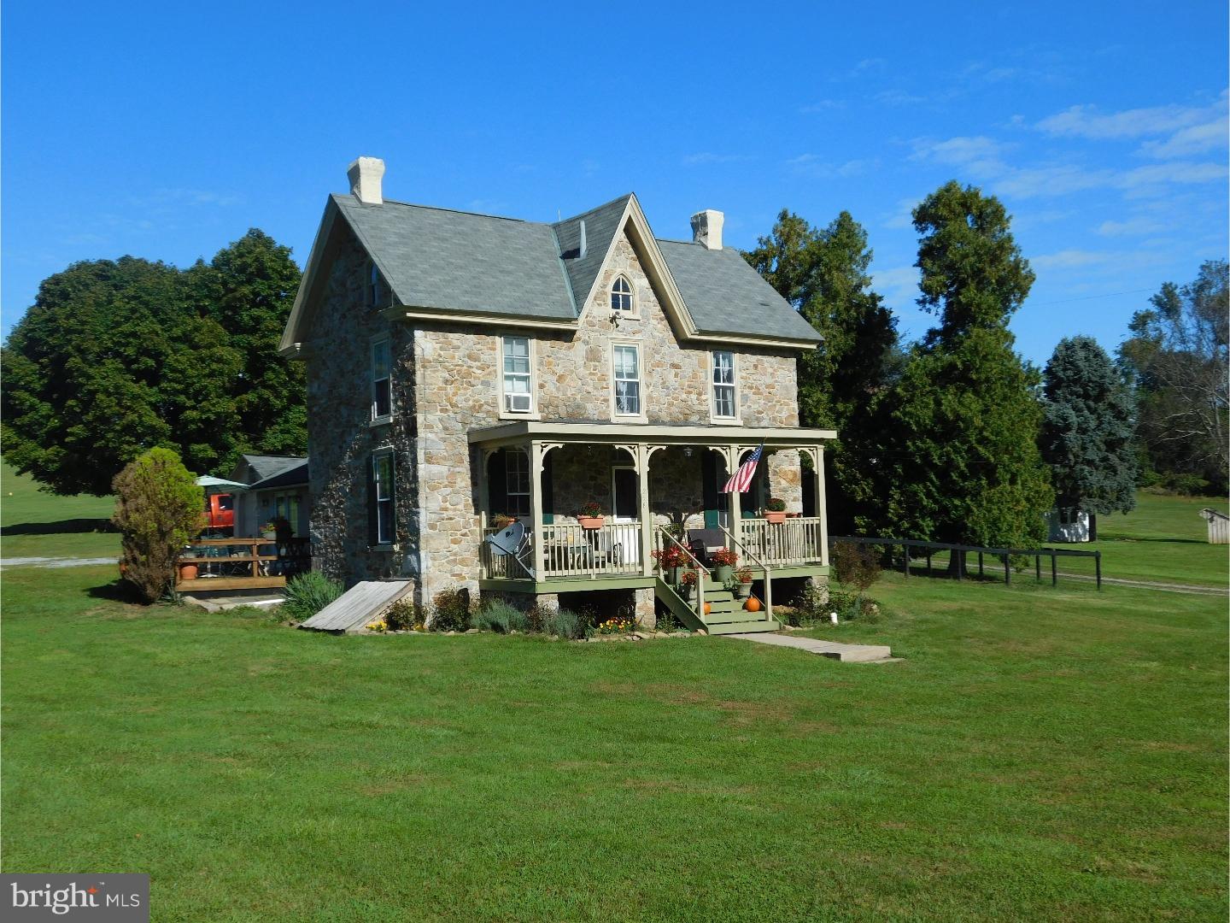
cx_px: 615
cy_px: 462
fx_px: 1279
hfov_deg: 51.4
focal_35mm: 36
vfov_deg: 39.7
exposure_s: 1/500
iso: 125
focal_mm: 6.3
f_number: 7
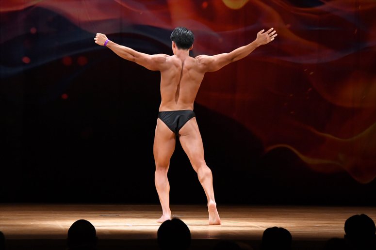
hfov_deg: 9.2
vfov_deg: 6.1
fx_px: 2349
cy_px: 125
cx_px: 188
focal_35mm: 225
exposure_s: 1/400
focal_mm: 150
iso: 4000
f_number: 5.6
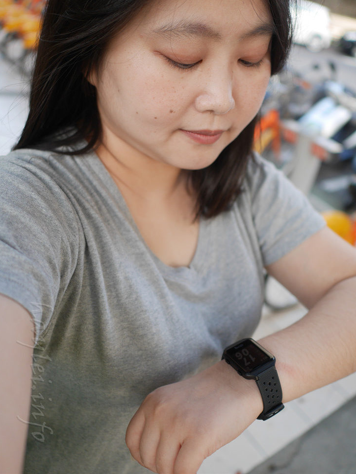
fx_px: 425
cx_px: 182
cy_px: 230
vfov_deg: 58.3
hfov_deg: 45.4
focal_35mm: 31
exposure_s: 1/160
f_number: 1.7
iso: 200
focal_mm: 15
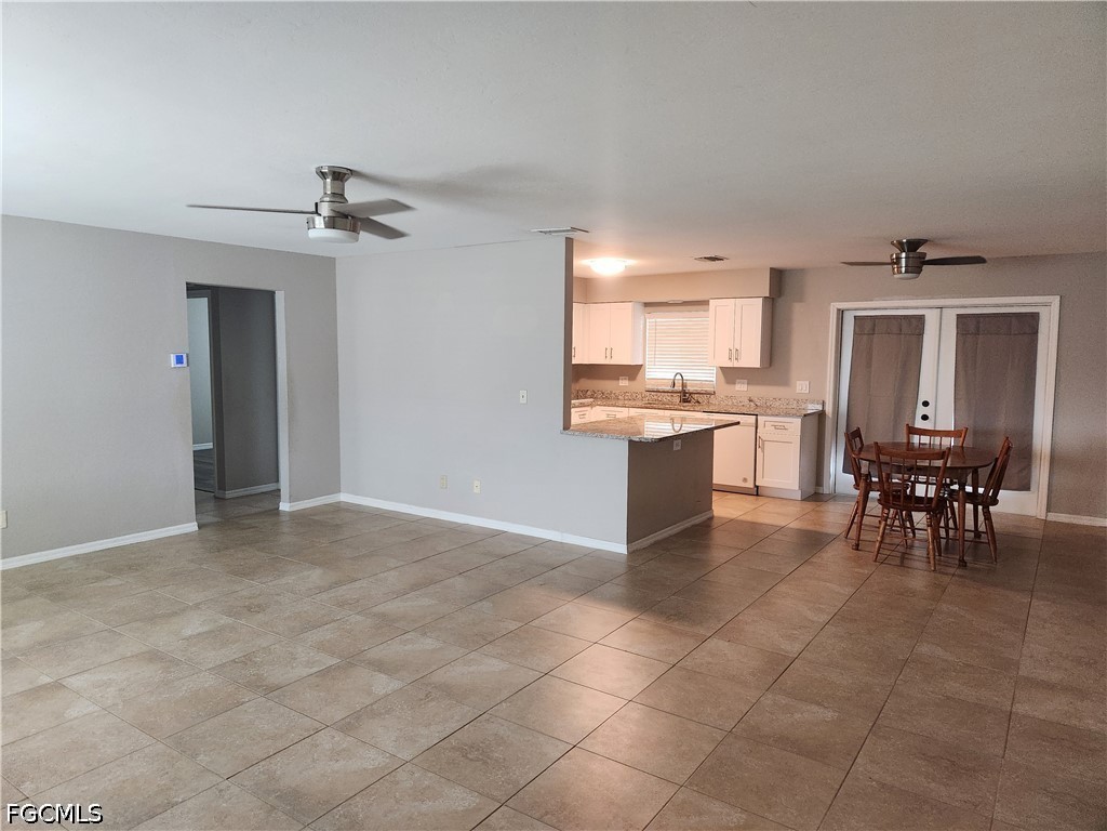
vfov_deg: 58.9
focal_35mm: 23
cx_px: 554
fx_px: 736
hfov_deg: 73.9
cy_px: 416
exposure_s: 1/120
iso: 500
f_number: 1.8
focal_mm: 5.4
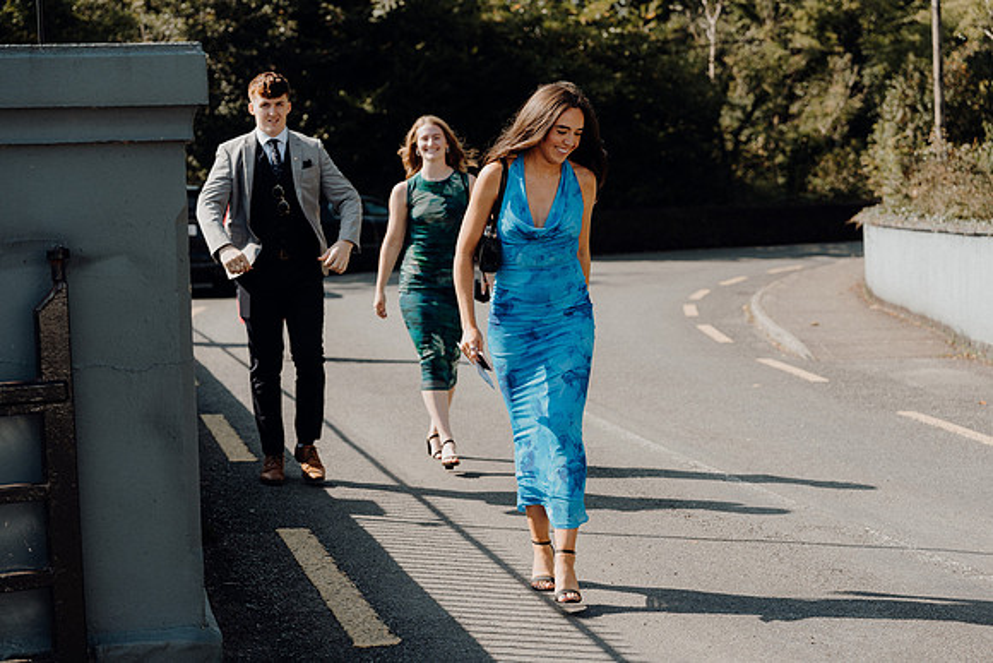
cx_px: 496
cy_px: 332
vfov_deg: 19.5
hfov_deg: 28.8
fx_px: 1932
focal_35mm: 70
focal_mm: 70
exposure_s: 1/800
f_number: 3.5
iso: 125
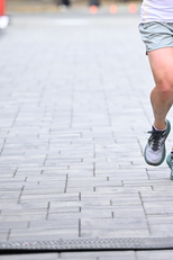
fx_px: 2321
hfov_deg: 4.3
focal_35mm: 322
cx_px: 194
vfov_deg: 6.4
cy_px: -12
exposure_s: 1/1250
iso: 1000
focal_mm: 135
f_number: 2.8
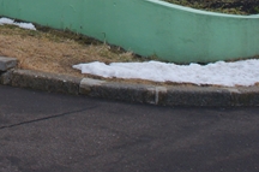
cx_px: -43
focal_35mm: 117
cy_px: -106
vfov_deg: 11.1
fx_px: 839
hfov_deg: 16.9
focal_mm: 21
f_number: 6.3
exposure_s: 1/400
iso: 200
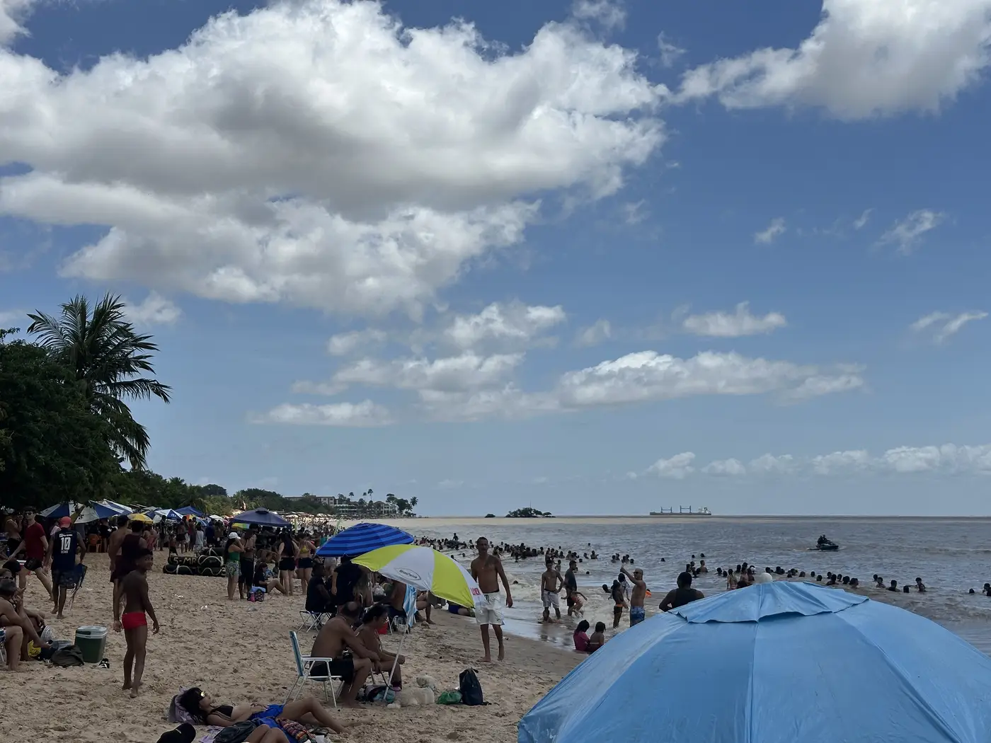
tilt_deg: +6.0
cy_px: 372
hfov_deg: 39.7
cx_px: 496
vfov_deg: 30.3
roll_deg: -0.3
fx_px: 1374
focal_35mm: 48
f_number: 1.78
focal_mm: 6.86
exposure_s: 1/8929
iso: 64
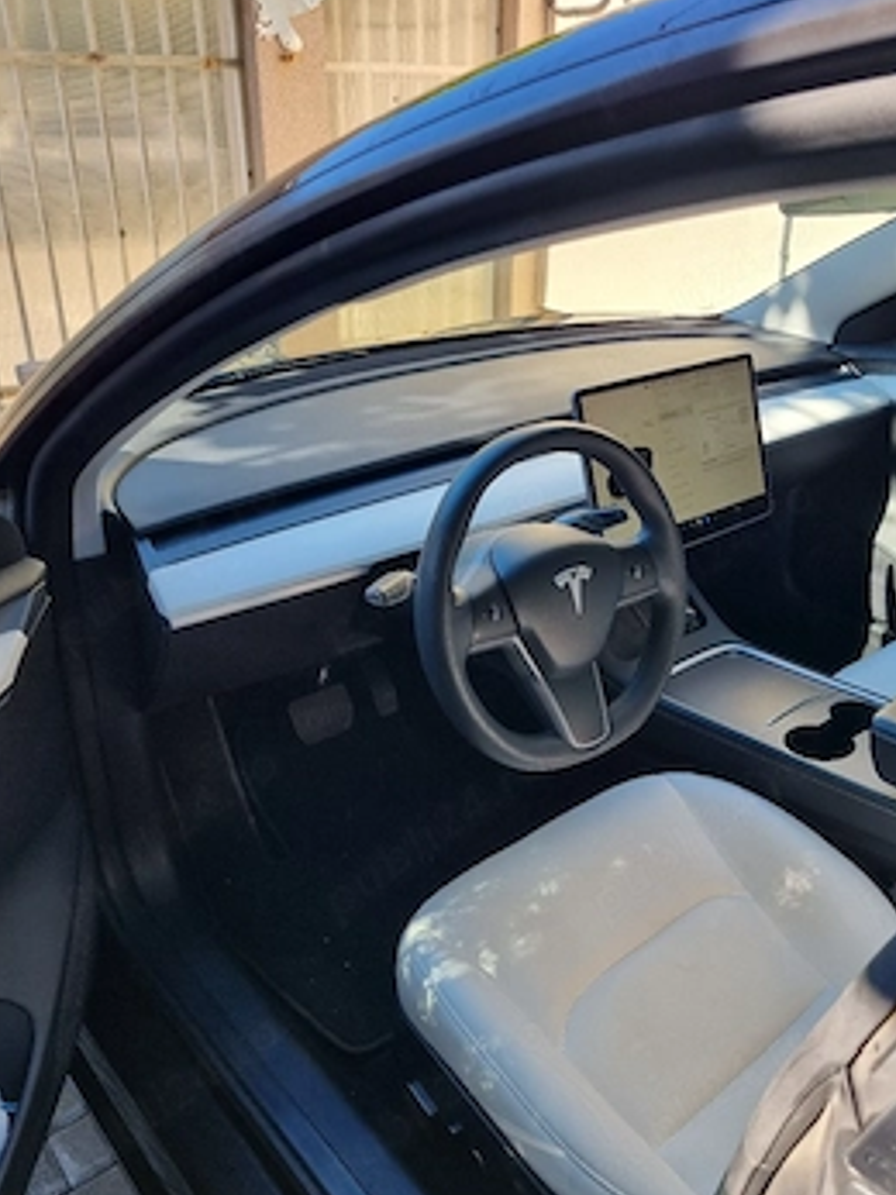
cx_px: 503
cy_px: 606
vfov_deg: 60.0
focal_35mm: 30
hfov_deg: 46.7
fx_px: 1036
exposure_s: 1/294
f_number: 1.8
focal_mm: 5.4
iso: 50
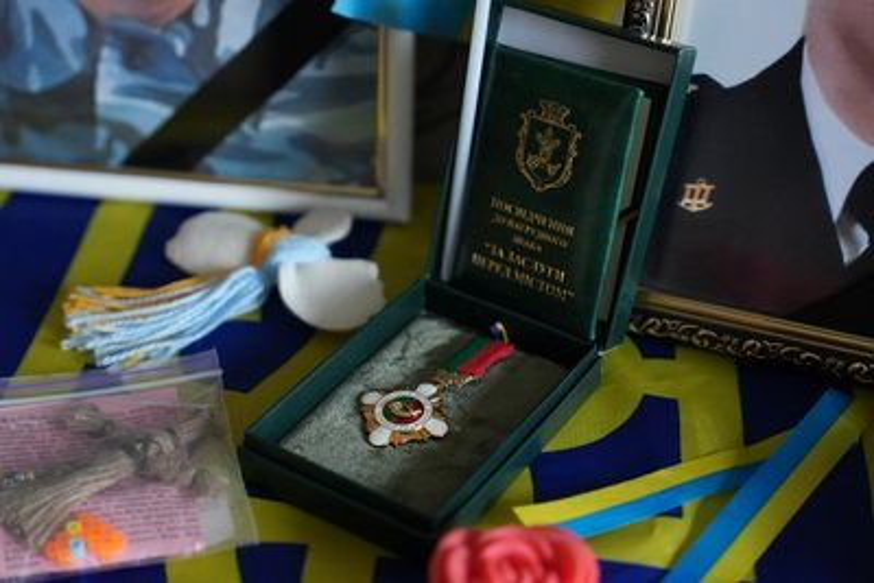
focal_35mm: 70
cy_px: 292
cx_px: 437
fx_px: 1700
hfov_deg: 28.8
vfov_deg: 19.5
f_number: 2.8
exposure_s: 1/50
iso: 6400
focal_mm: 70
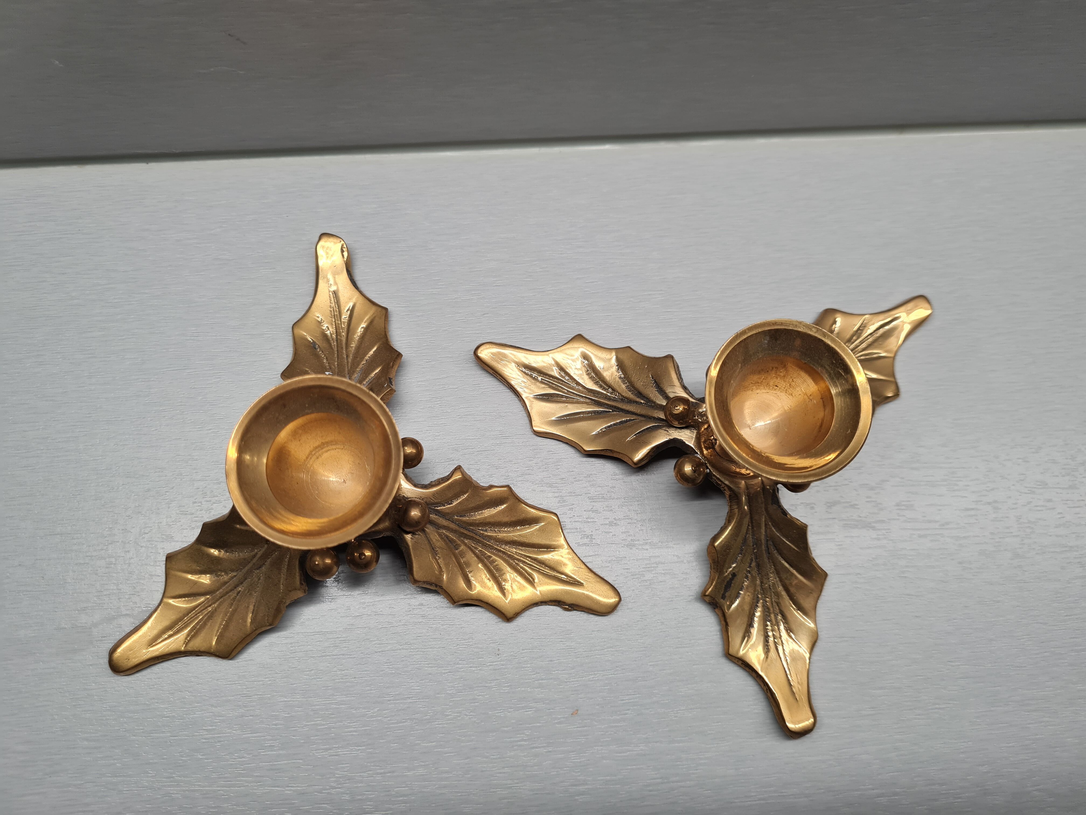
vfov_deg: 53.1
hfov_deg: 67.3
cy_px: 408
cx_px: 543
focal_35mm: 26
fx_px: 816
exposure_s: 1/100
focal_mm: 5.4
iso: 125
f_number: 1.8
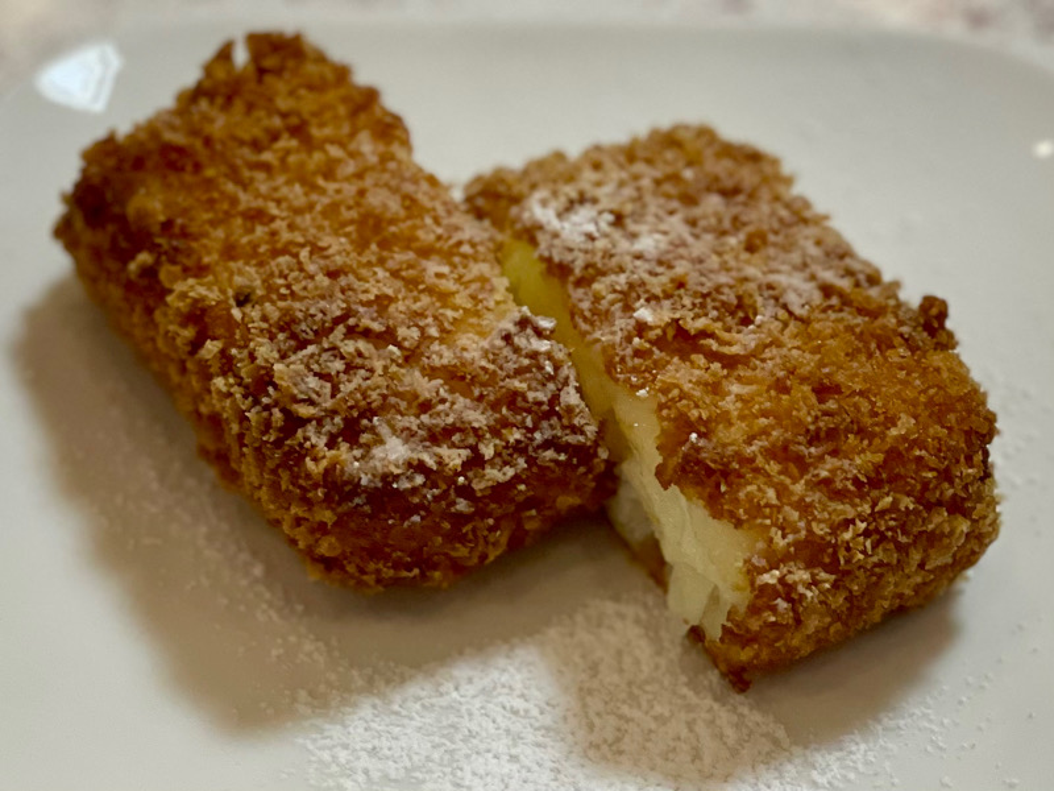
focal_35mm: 52
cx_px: 527
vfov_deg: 28.0
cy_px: 396
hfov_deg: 36.8
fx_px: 1583
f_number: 2
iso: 125
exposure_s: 1/100
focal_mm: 6
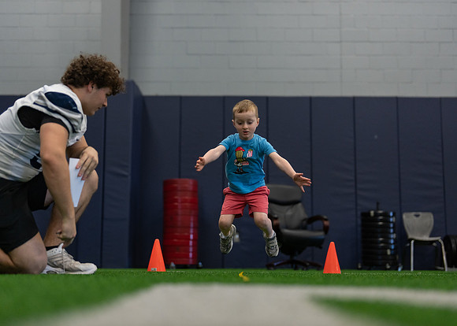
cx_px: 228
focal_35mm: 53
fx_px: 689
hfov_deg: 36.7
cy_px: 163
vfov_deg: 26.6
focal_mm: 50
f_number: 1.6
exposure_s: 1/1000
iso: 1000
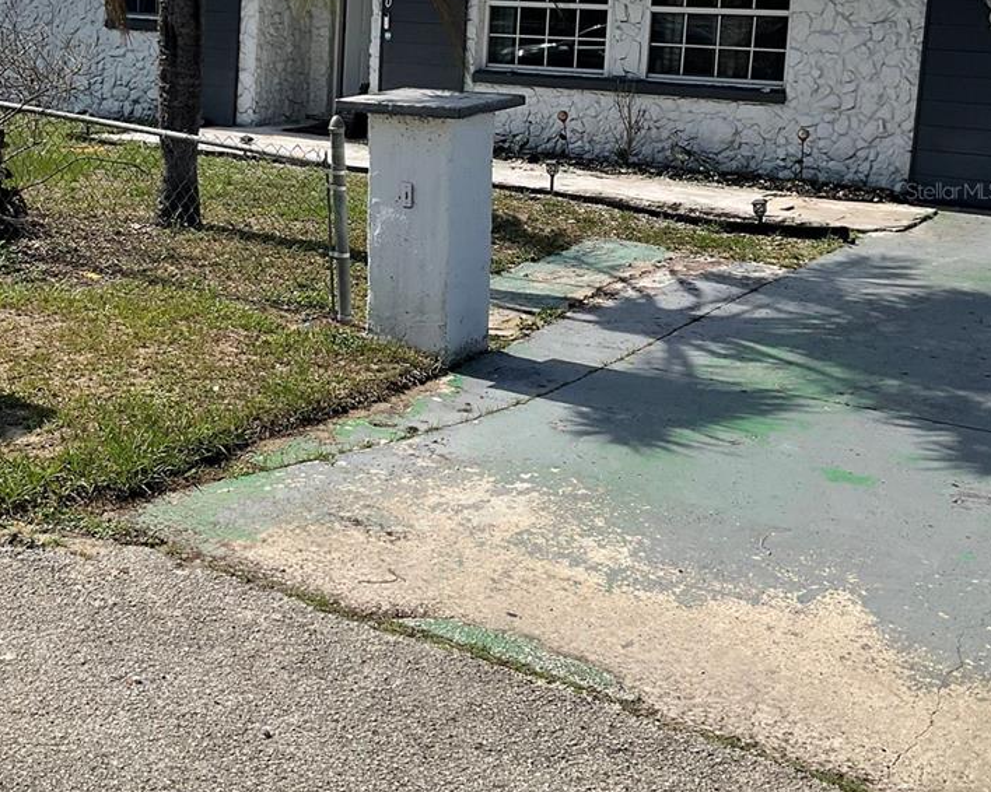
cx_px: 375
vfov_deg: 30.9
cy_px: 190
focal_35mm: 48
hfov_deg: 38.6
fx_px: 1407
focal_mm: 3
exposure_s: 1/2058
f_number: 1.8
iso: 16
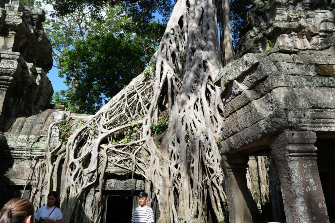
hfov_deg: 65.5
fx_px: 261
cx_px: 168
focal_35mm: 28
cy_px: 112
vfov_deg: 46.4
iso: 100
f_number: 5.6
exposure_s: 1/320
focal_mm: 28
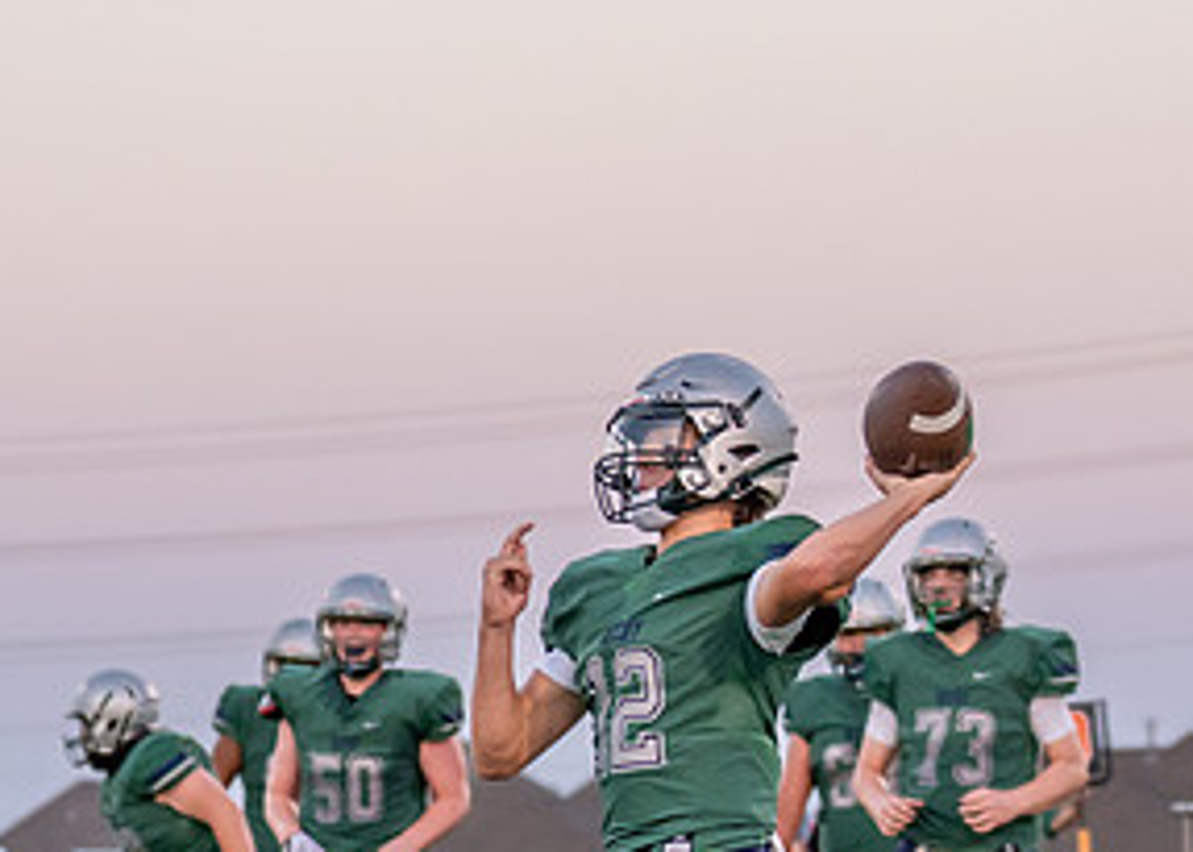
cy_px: 1151
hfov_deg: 7.1
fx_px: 9555
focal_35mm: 282
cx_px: 746
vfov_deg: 5.1
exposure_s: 1/1000
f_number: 2.8
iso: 800
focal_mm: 70
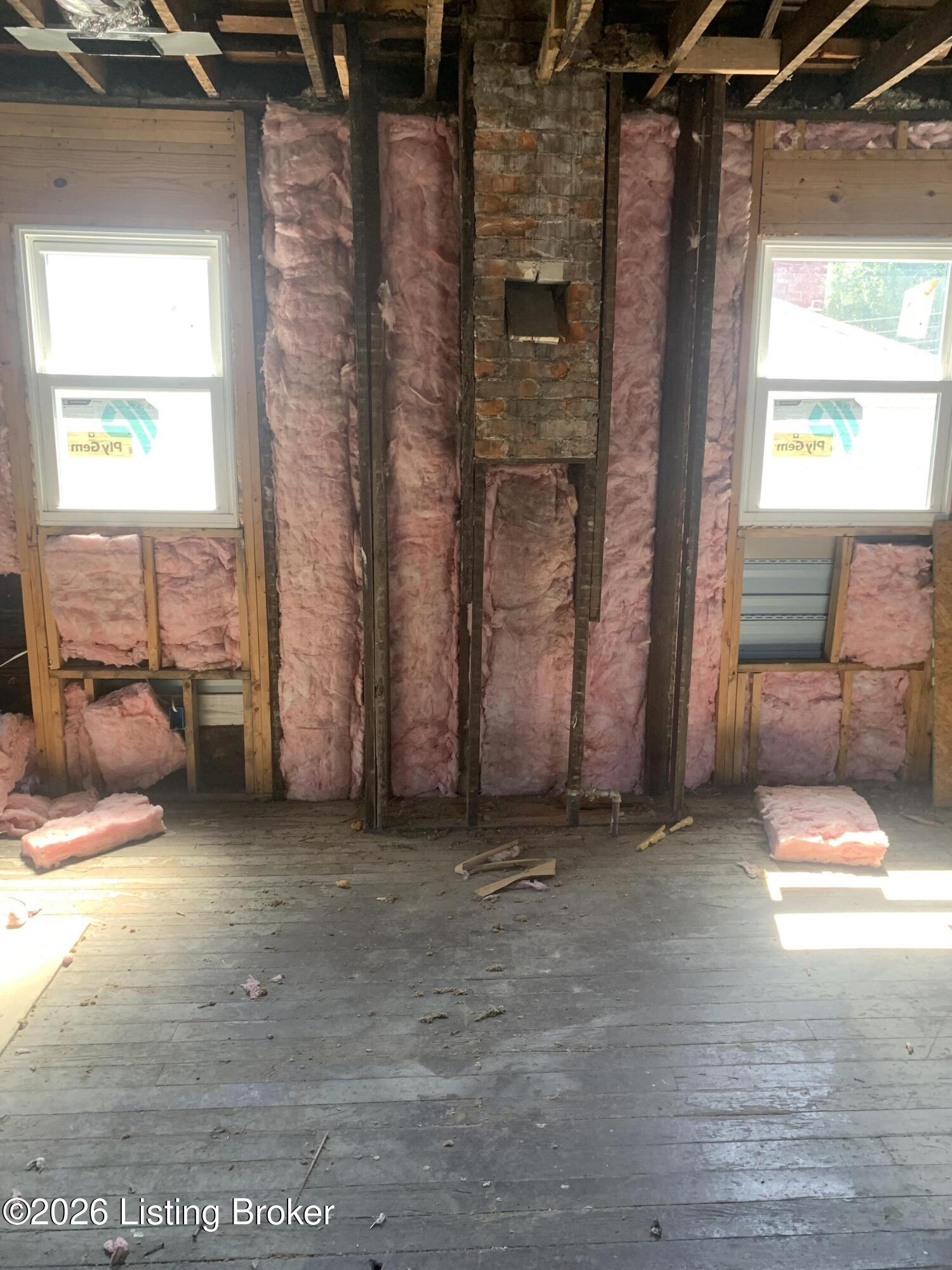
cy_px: 635
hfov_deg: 53.1
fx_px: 953
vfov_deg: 67.3
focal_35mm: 26
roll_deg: -0.4
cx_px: 476
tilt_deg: -13.9
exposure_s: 1/60
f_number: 1.8
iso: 100
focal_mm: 4.25
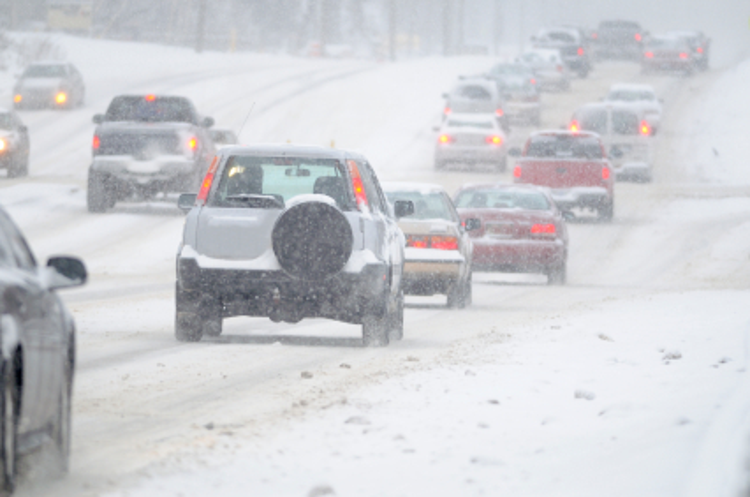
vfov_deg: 3.0
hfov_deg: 4.6
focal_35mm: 450
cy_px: 248
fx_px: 9354
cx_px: 375
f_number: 4
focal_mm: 300
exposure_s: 1/250
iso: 500
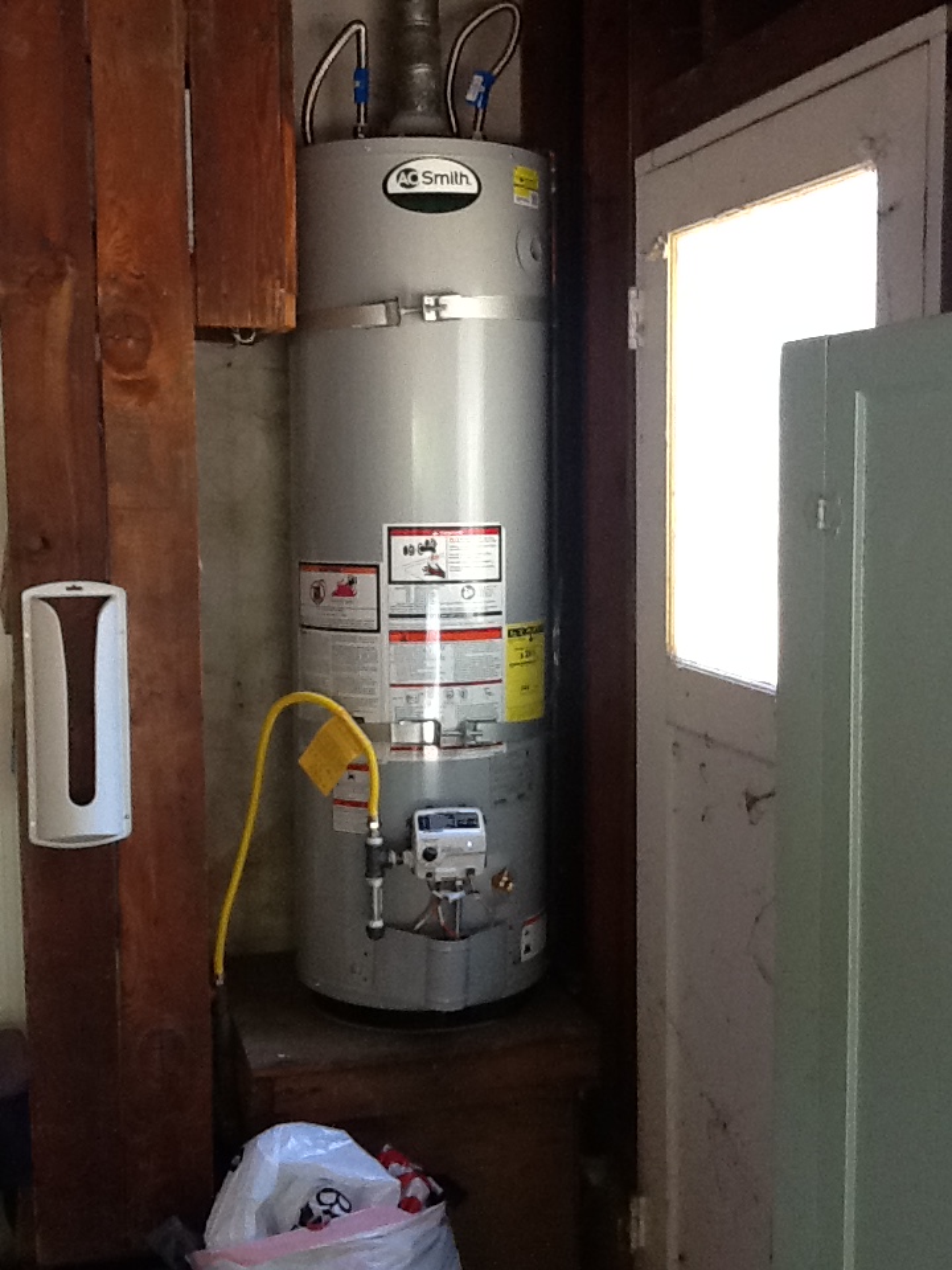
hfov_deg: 32.9
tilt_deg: -5.8
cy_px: 635
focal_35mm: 44
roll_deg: +0.6
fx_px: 1613
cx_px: 476
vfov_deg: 42.9
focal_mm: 2.03
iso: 125
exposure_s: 1/30
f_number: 2.4
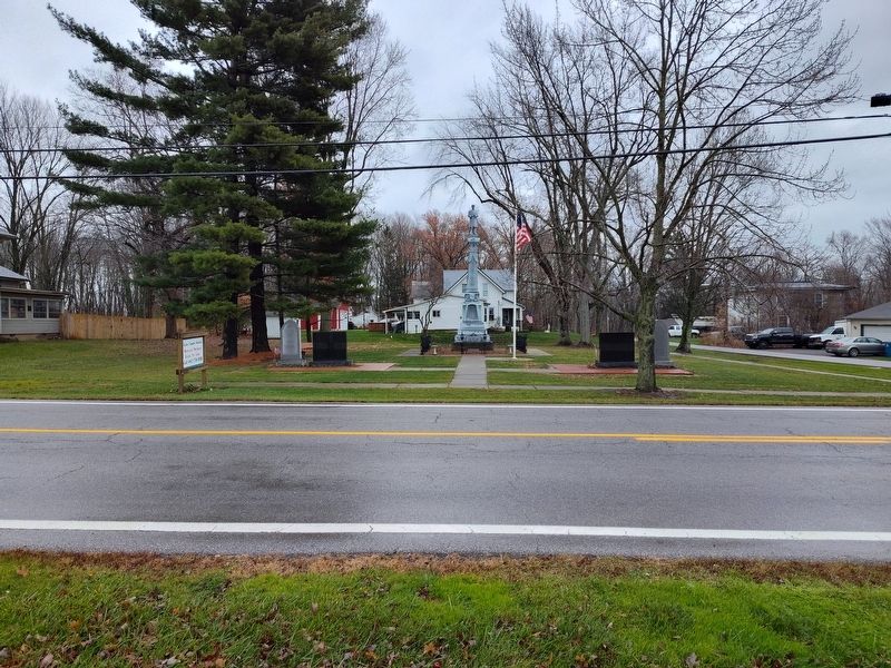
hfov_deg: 73.9
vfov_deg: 58.9
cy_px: 334
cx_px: 446
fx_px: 592
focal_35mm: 23
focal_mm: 5.56
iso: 100
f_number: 1.8
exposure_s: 1/264
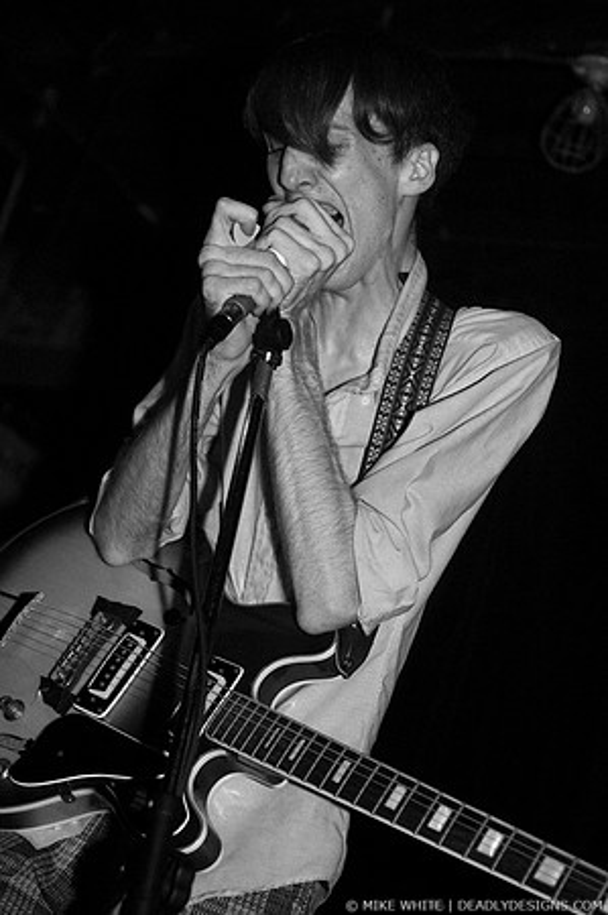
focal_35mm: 66
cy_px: 458
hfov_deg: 20.6
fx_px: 1676
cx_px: 304
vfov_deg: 30.5
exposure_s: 1/30
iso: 1600
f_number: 2.8
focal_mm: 44
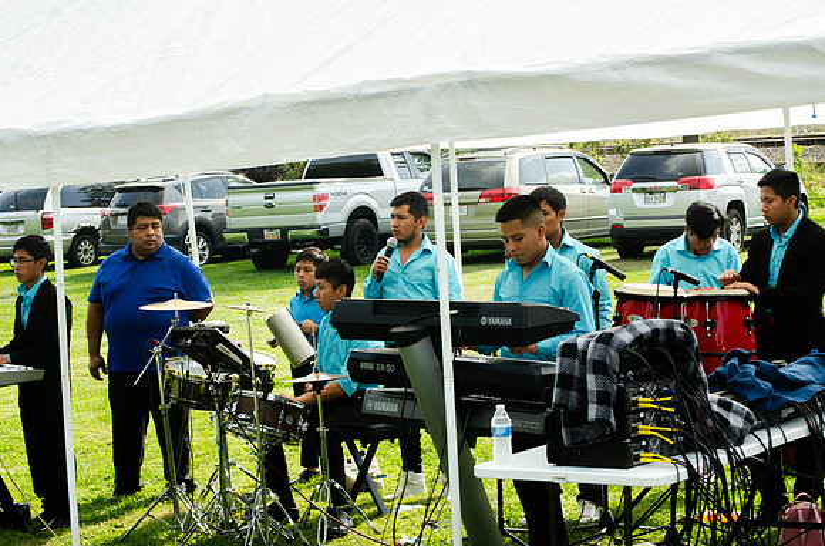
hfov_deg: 24.7
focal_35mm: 82
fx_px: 1886
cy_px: 273
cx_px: 412
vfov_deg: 16.5
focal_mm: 55
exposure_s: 1/250
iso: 160
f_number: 8
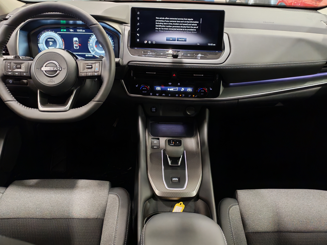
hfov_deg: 54.0
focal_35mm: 34
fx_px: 321
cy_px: 122
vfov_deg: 41.8
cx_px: 164
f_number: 1.9
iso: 2000
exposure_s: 1/50
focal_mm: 6.12
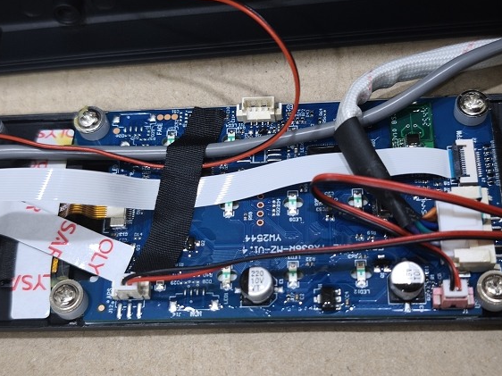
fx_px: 710
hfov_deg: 38.9
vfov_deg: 29.6
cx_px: 253
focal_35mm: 49
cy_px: 205
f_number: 1.6
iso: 400
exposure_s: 1/60
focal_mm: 6.57
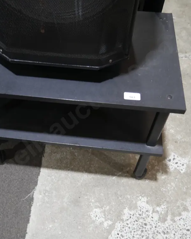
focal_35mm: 37
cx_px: 72
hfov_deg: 39.9
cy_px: 119
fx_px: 261
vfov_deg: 49.1
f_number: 3.5
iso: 400
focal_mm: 14
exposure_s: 1/60
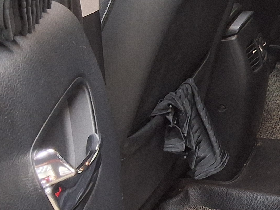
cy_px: 72
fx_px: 687
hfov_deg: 20.1
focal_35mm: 85
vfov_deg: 17.3
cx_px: 409
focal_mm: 2.91
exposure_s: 1/20
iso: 320
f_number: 1.9
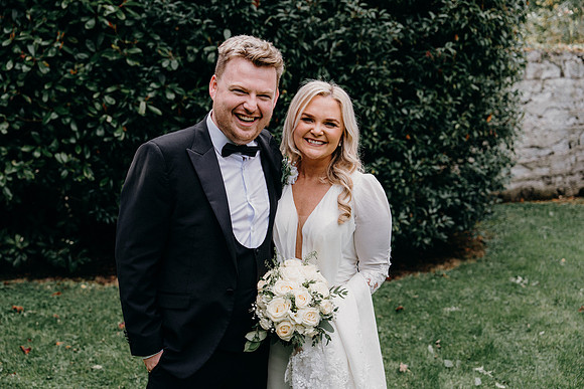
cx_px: 292
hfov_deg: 39.6
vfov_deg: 27.0
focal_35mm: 50
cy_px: 194
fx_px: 811
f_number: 3.5
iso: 160
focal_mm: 50
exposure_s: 1/200
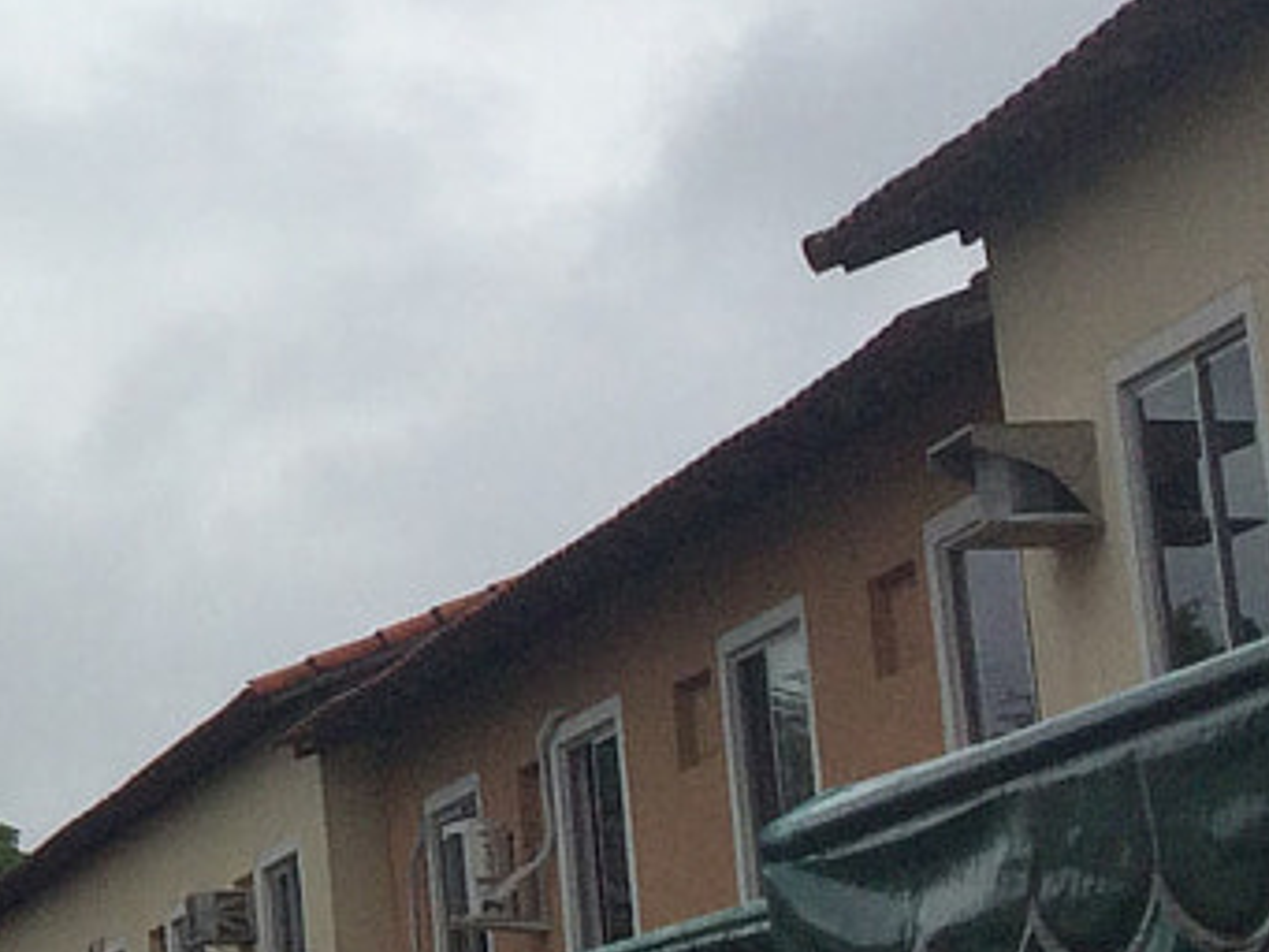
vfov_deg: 10.8
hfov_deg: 12.9
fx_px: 4987
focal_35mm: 136
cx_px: -1113
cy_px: 74
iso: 32
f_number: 2.2
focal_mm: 4.15
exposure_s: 1/1580
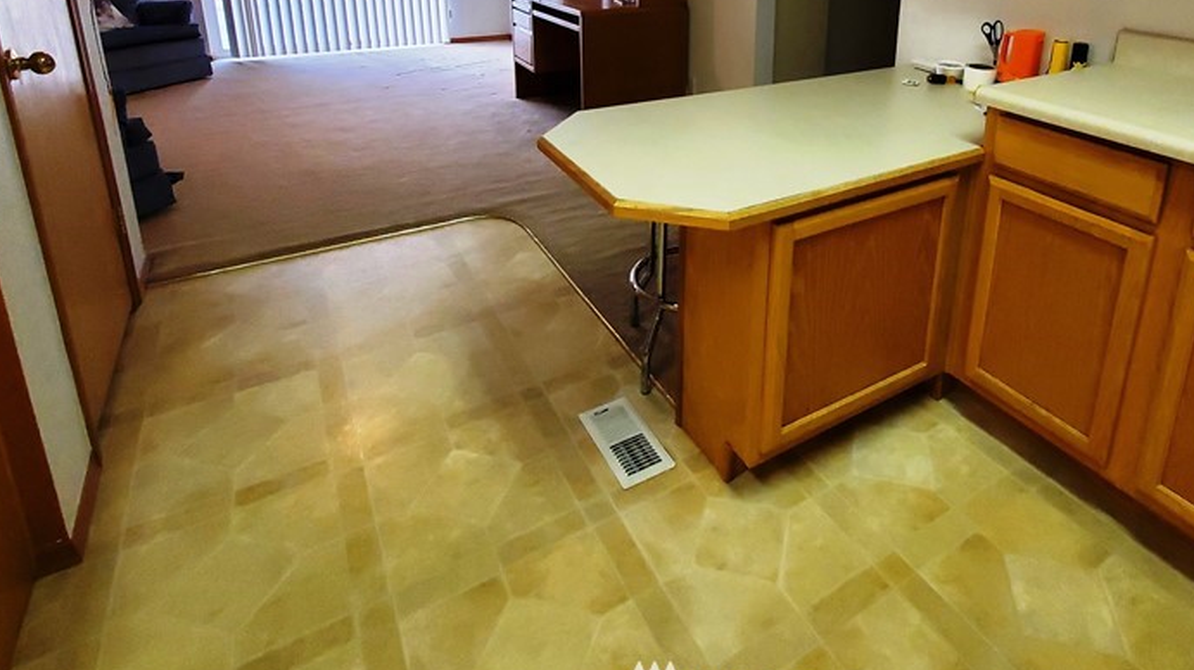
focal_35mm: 21
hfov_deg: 82.8
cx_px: 721
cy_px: 85
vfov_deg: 48.7
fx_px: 665
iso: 320
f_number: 2.2
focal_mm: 1.8
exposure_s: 1/59
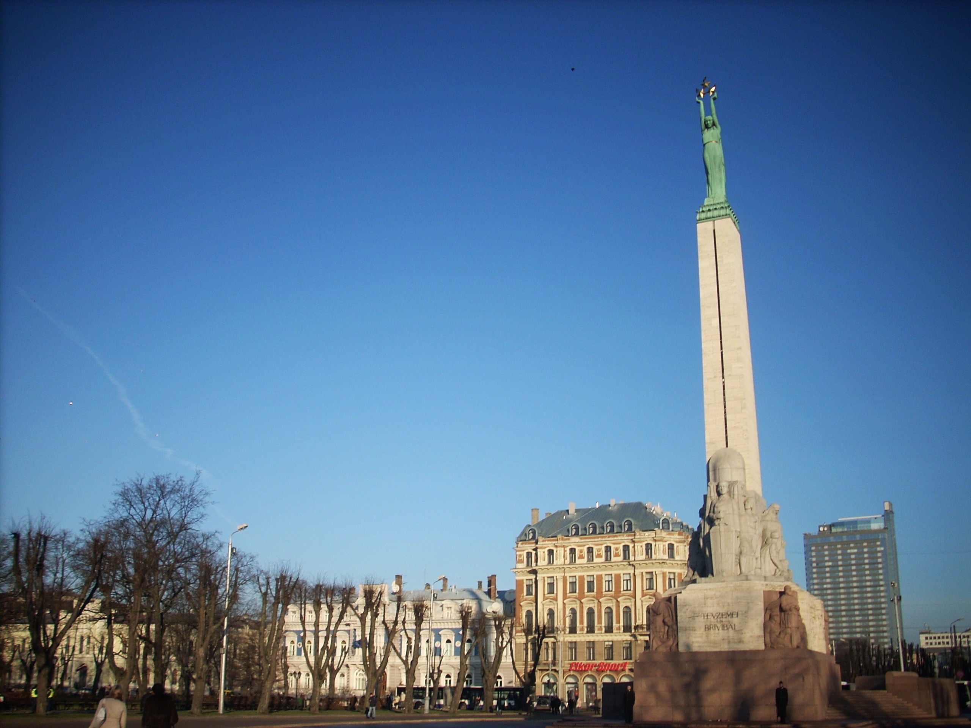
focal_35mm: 37
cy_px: 364
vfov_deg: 38.7
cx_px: 486
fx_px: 1038
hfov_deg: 50.1
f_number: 5.6
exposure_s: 1/273
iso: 64
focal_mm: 6.2
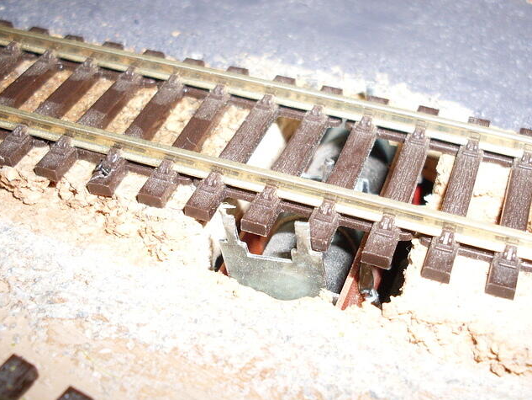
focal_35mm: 48
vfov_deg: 30.3
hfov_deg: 39.6
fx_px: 738
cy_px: 185
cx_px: 304
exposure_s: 1/45
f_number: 2.8
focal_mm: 6.3
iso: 100
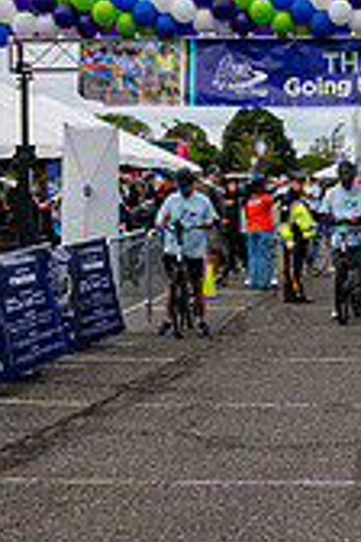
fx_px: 1534
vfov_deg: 20.0
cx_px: 446
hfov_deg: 13.0
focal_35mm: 102
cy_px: 273
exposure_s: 1/1250
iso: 400
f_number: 4
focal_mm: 24
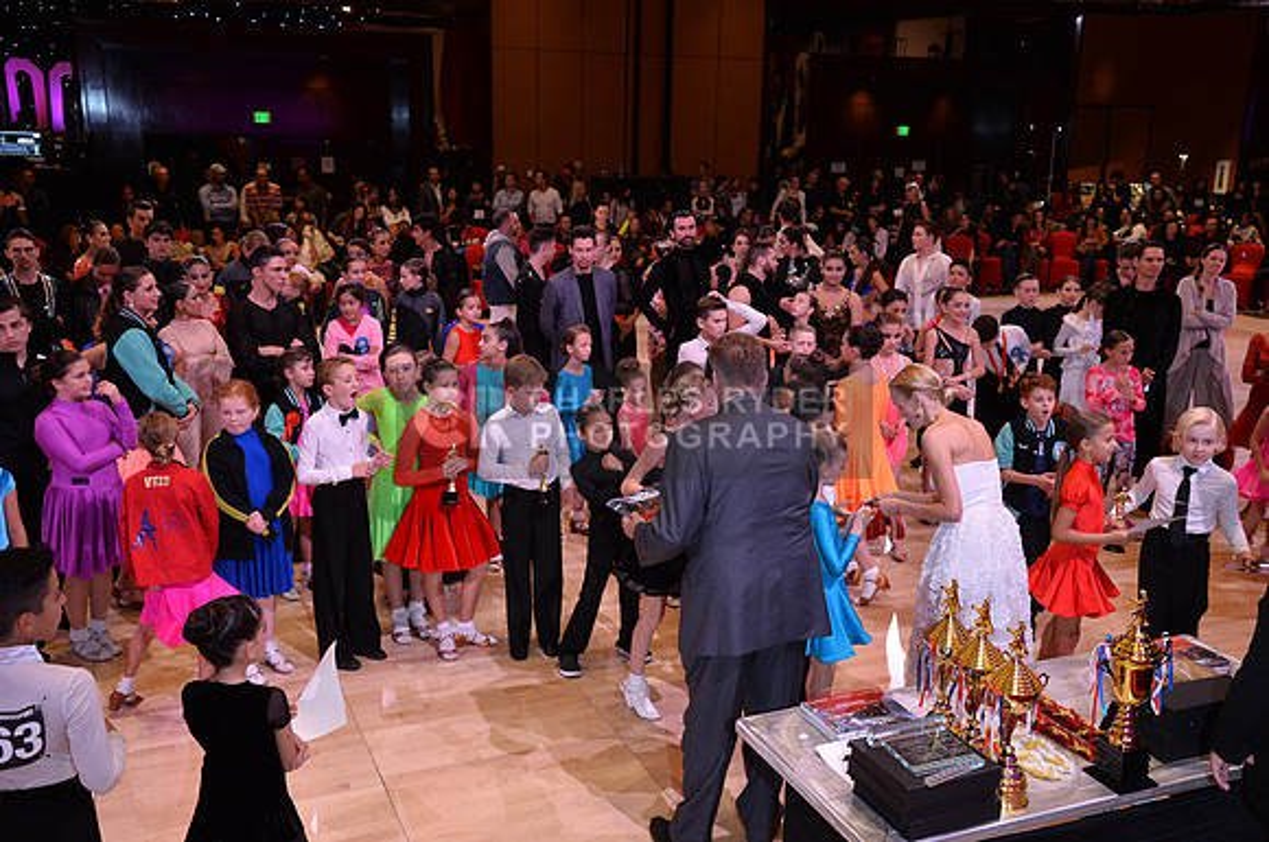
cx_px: 634
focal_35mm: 35
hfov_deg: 54.5
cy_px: 421
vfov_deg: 37.7
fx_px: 1232
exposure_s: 1/250
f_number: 5
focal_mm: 35
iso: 2000
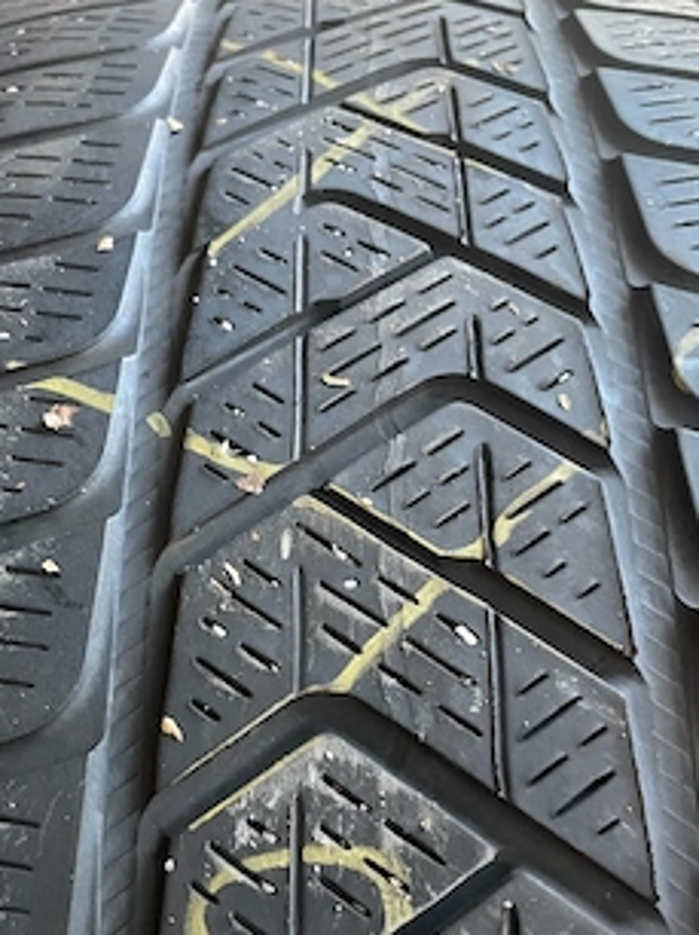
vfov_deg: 53.9
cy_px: 522
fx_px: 917
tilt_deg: -37.2
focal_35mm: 34
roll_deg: +1.4
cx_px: 327
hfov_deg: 41.7
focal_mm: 4.2
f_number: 1.6
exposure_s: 1/30
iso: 640
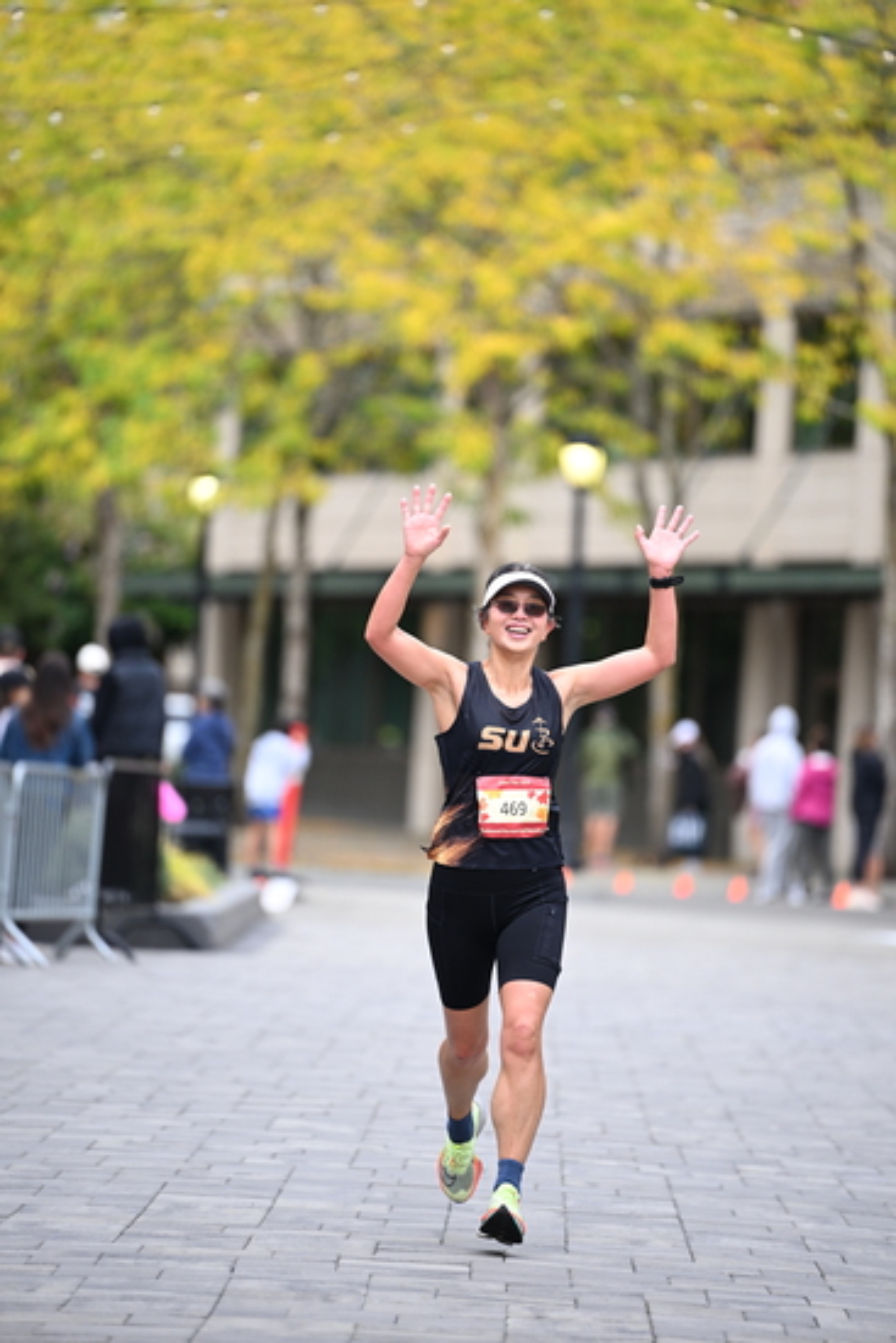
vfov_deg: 10.3
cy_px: 672
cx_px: 448
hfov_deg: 6.9
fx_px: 7461
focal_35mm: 200
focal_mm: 200
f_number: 2.8
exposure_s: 1/2000
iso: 1000
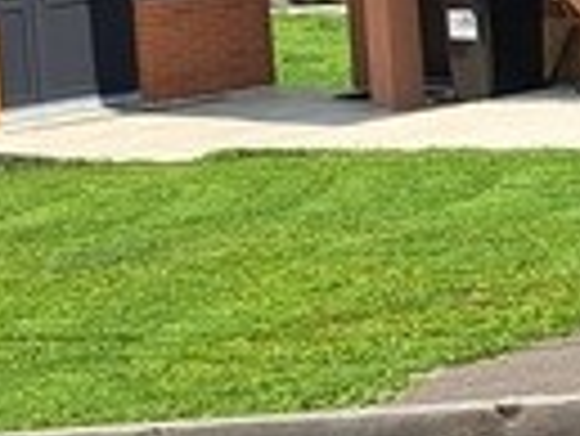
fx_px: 3186
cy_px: -81
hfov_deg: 9.7
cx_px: 1124
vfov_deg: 7.8
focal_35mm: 190
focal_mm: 5.23
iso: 50
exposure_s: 1/1080
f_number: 1.8
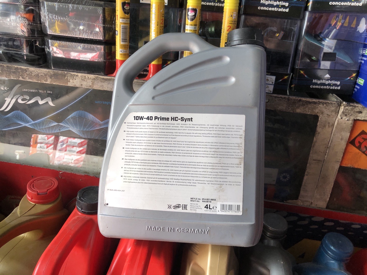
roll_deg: -4.9
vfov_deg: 49.7
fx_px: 297
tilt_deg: -22.8
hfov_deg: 63.4
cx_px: 184
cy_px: 138
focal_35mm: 28
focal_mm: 4
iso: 25
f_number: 1.8
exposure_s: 1/30
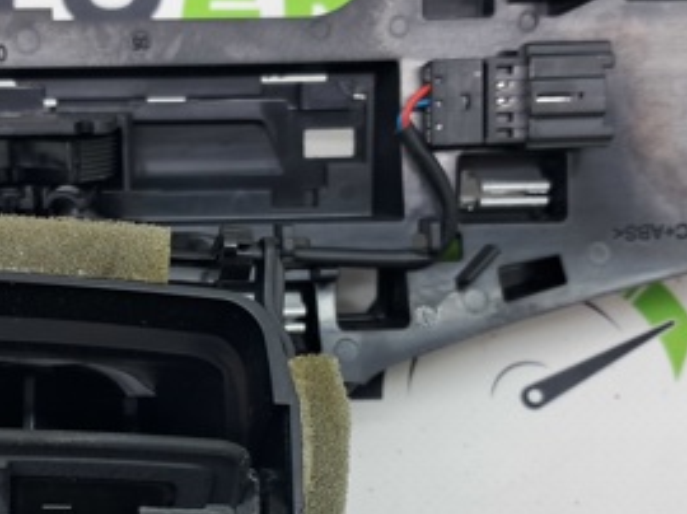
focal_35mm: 64
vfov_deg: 22.6
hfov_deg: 30.1
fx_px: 1269
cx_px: 239
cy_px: 401
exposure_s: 1/50
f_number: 1.8
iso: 50
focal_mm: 4
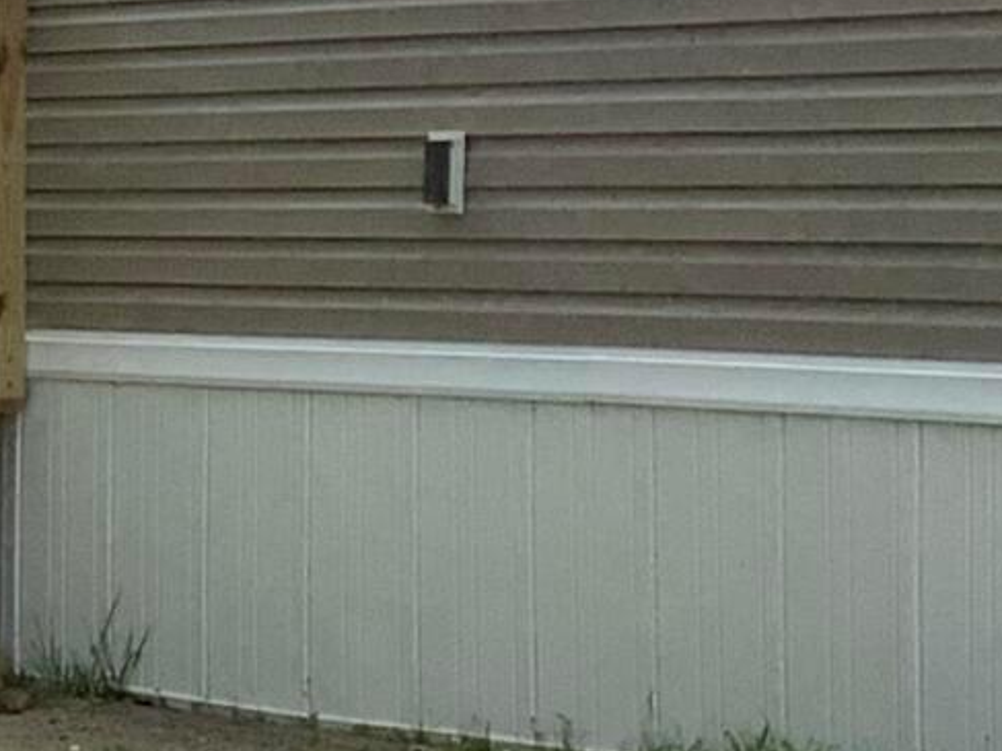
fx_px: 5527
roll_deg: +0.7
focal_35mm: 191
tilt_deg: +3.6
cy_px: 76
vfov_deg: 7.8
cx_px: -377
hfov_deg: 10.1
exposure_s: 1/1006
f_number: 2.4
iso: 25
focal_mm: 3.3
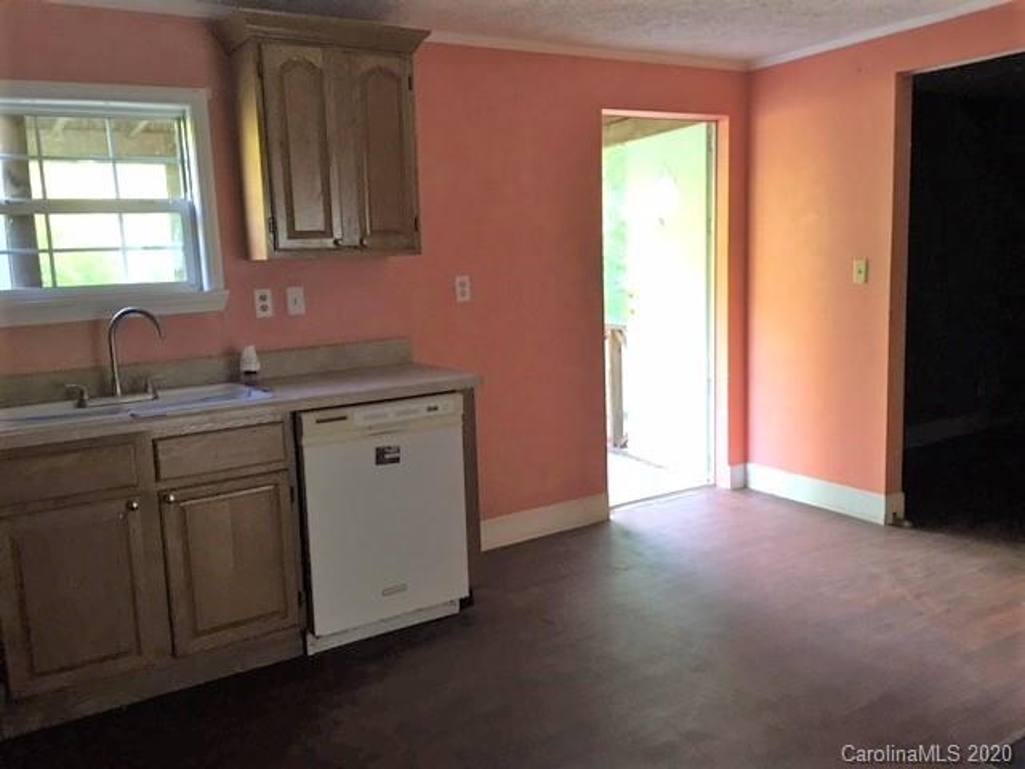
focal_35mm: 29
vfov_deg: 48.2
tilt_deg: -5.8
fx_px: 859
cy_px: 384
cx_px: 512
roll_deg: +1.6
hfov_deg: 61.7
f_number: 2.2
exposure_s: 1/8
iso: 80
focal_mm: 4.15
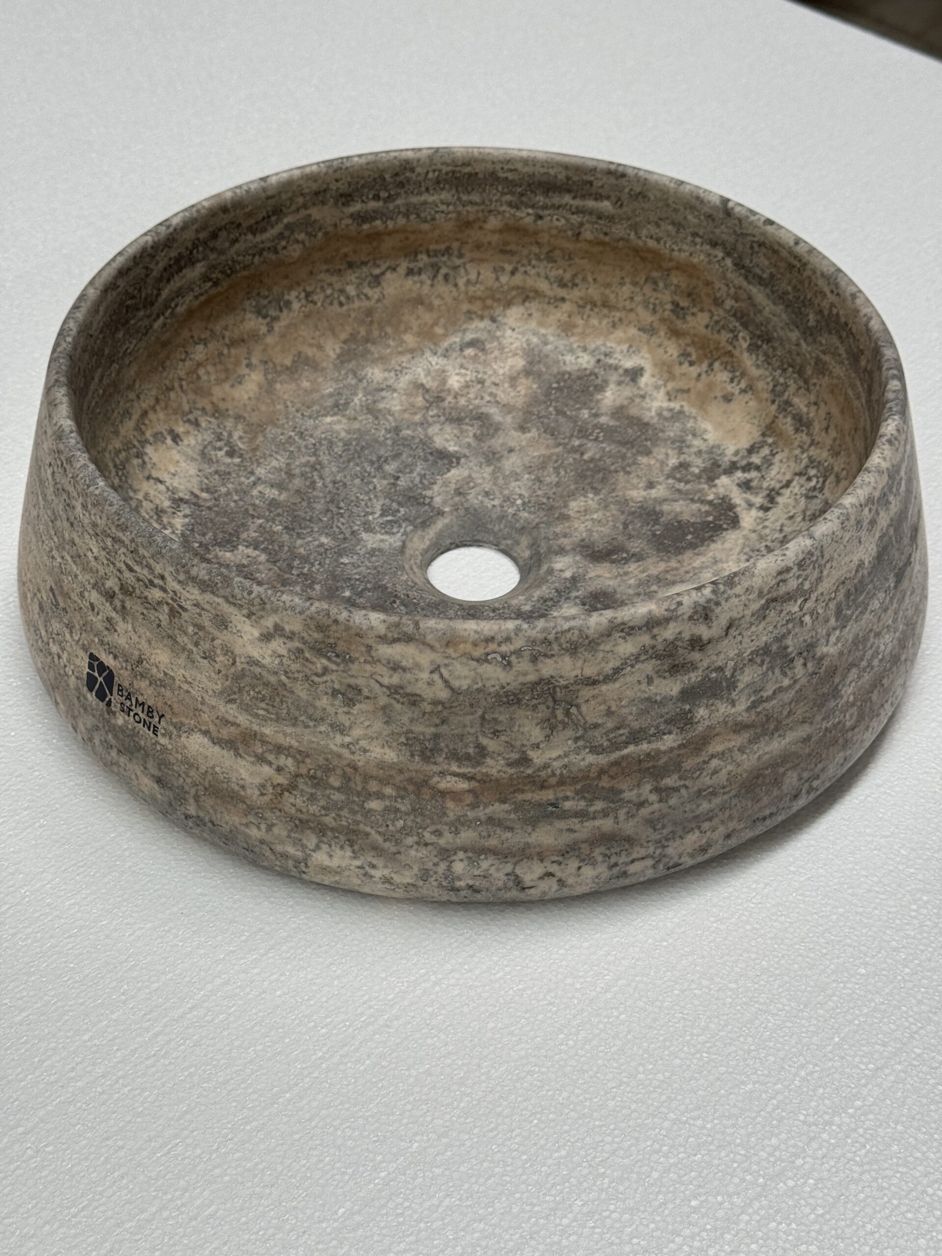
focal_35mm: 48
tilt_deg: -43.2
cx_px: 471
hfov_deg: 30.3
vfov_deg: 39.7
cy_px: 628
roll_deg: -1.7
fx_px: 1742
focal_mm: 6.76
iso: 64
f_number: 1.78
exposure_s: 1/439
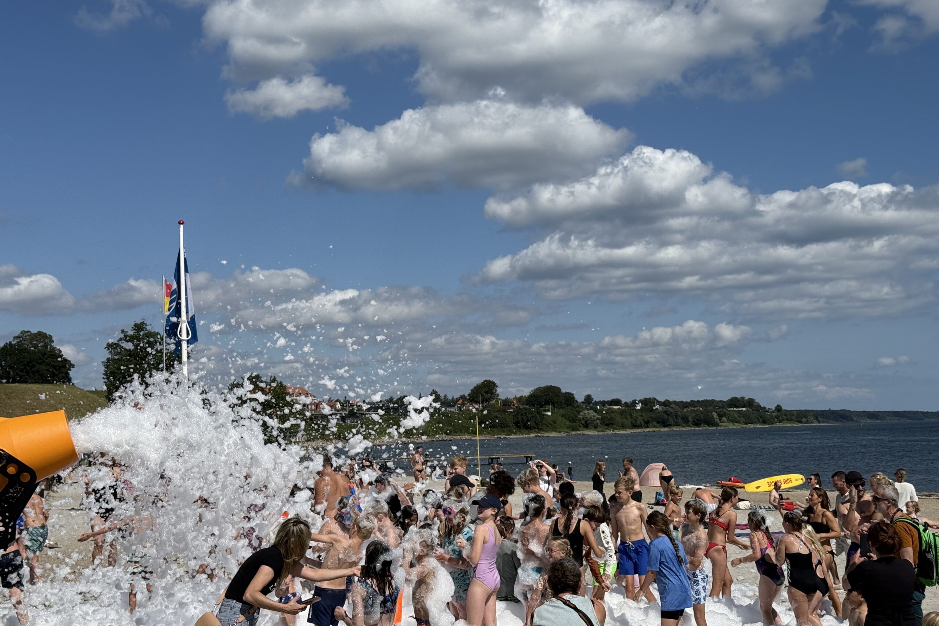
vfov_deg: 27.0
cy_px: 340
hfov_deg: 39.6
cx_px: 470
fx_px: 1304
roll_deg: +0.7
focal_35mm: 50
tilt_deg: +4.0
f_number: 1.78
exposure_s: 1/11364
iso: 64
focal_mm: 6.76
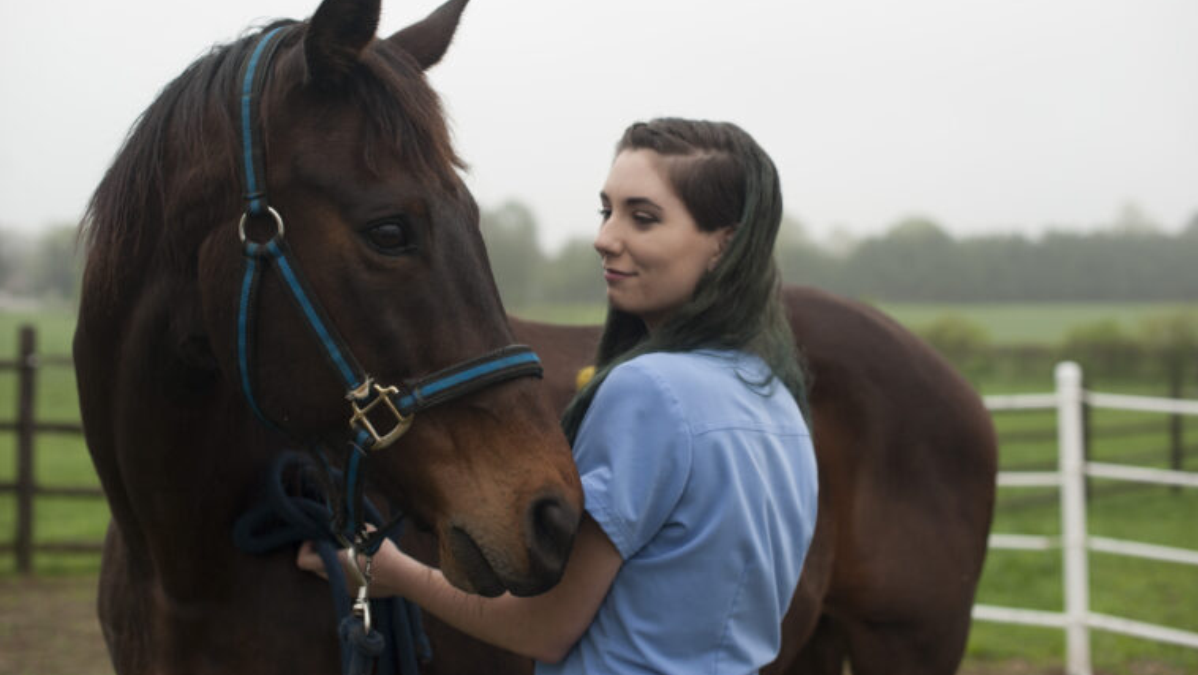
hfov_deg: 39.2
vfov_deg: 22.6
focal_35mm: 53
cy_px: 281
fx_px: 1684
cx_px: 594
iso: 200
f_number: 3.2
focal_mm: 50
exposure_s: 1/640
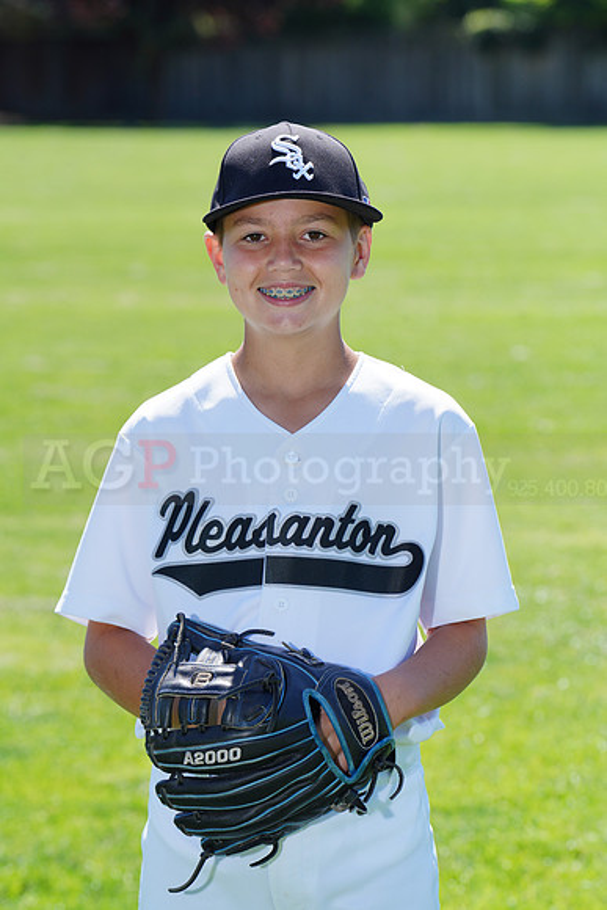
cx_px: 304
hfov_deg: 6.9
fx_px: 5055
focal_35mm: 200
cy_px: 455
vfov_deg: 10.3
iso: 200
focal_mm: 200
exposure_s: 1/250
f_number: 9
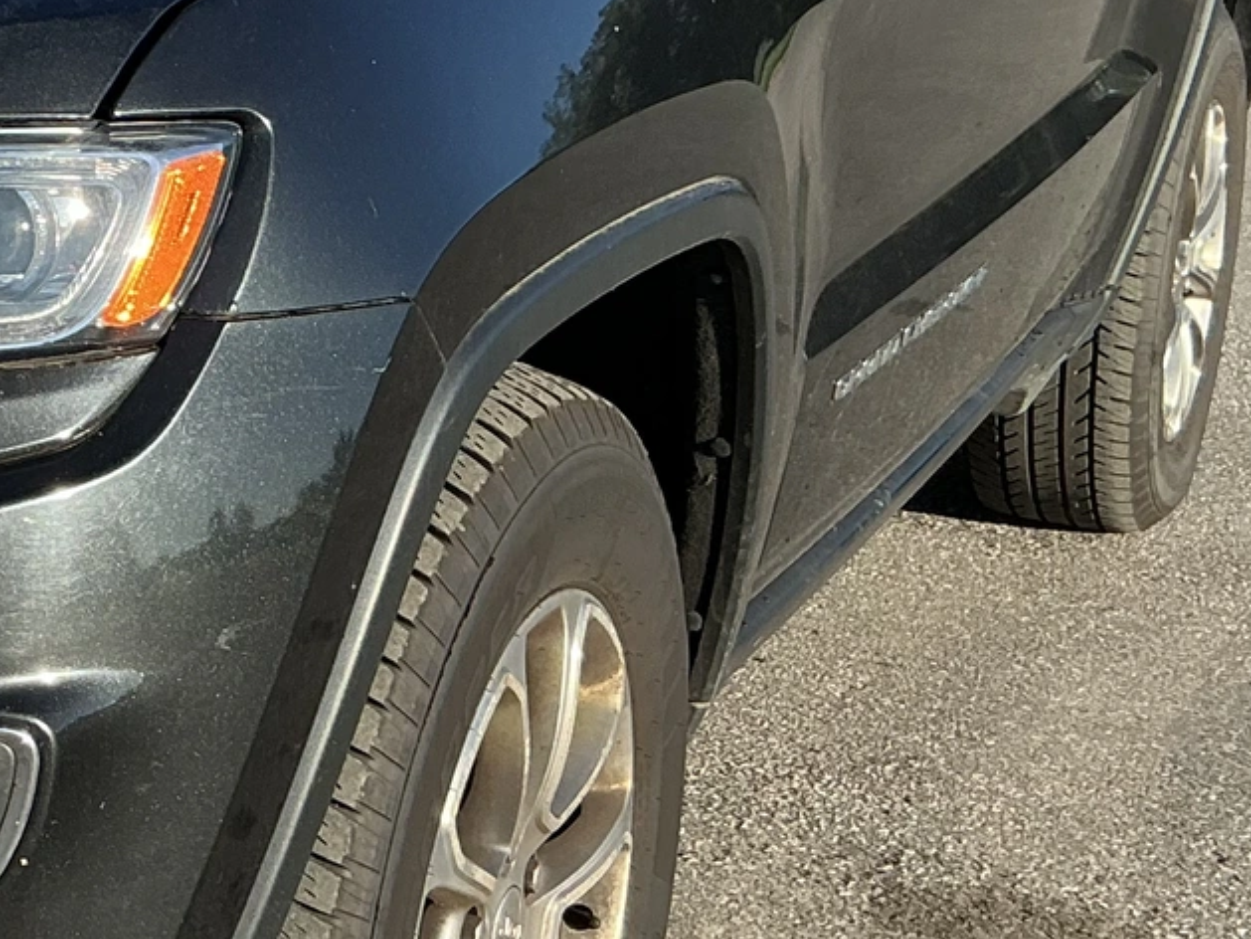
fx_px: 3217
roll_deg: -1.9
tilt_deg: -11.8
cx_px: -294
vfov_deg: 16.5
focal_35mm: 89
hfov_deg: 20.4
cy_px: 251
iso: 25
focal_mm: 3
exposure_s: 1/804
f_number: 1.8
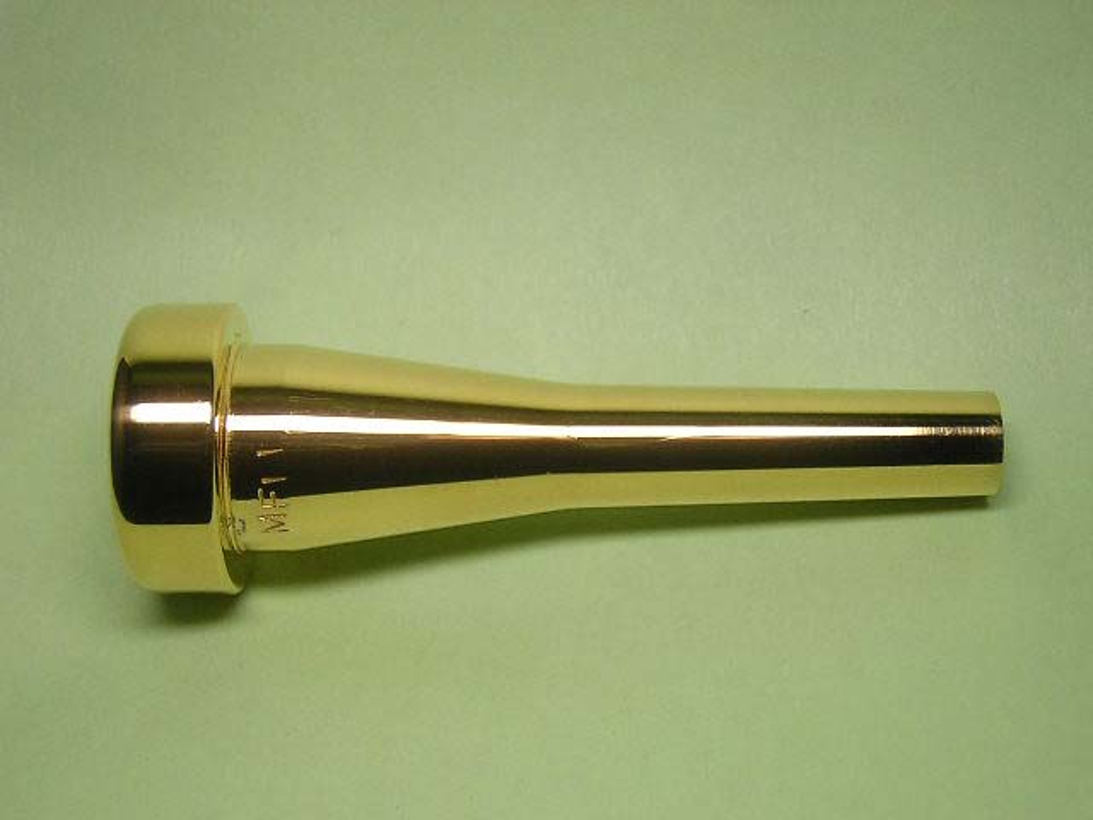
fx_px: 1958
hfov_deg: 31.2
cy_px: 410
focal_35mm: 62
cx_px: 546
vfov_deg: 23.7
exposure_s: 1/101
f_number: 3.4
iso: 100
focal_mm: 8.1
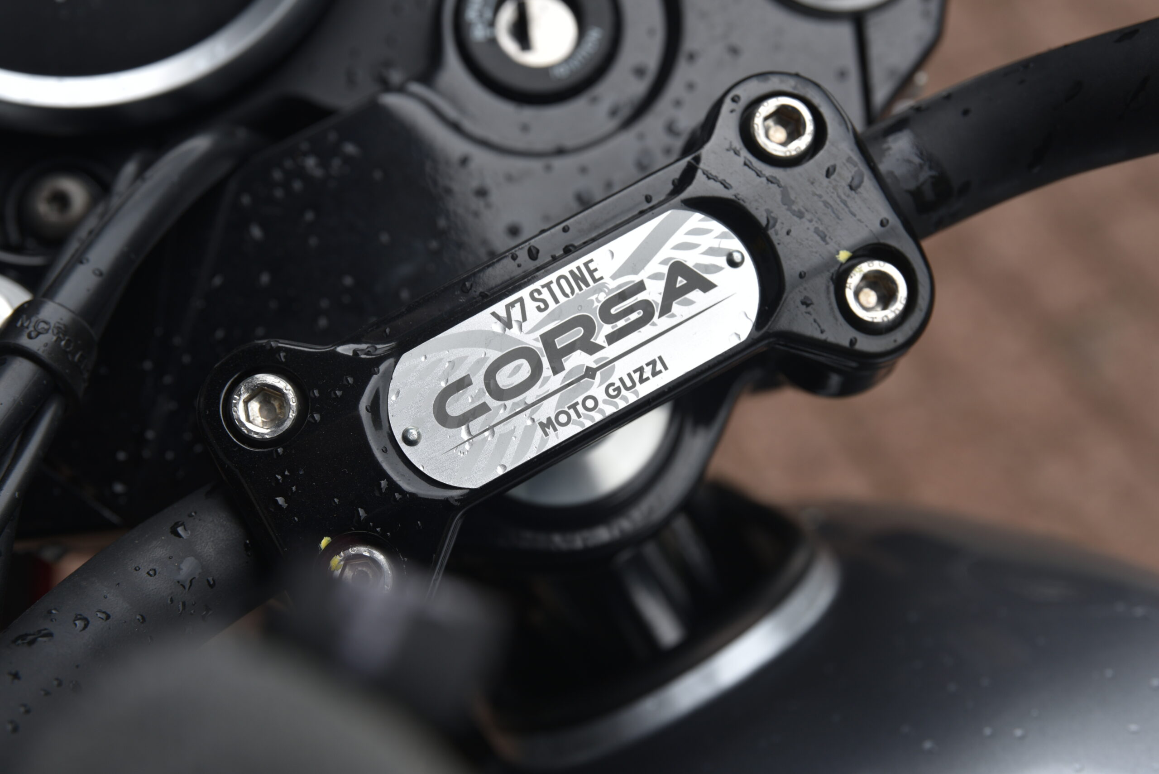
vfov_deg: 19.5
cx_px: 580
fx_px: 2254
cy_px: 387
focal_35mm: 70
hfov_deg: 28.8
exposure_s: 1/160
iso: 100
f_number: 6.3
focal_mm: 70
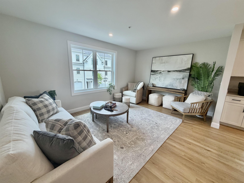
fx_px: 99
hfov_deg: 102.1
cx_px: 122
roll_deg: -1.2
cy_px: 92
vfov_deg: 85.7
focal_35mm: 14
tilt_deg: -11.9
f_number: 2.2
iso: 160
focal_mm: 2.22
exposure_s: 1/120
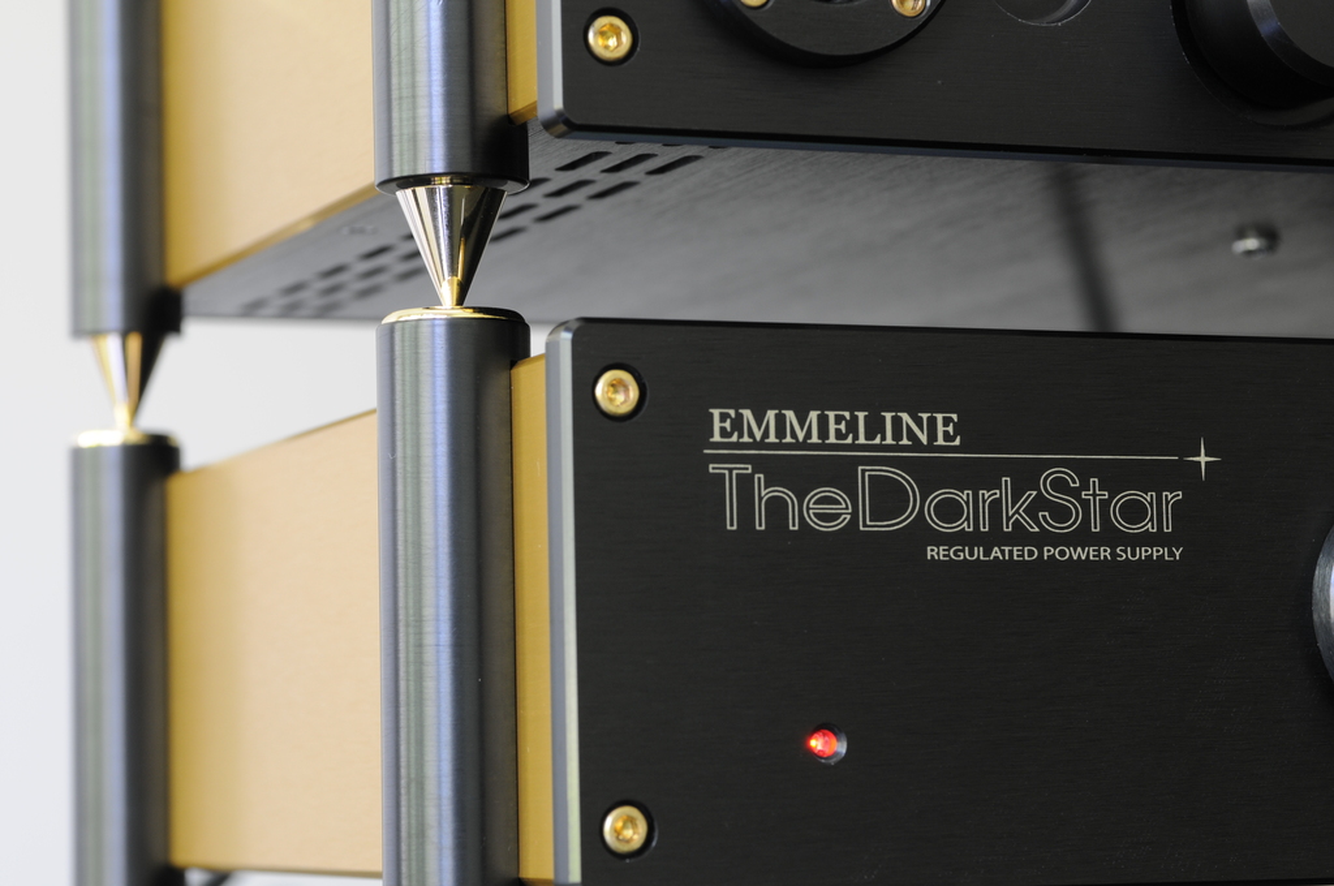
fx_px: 3886
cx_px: 667
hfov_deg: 19.5
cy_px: 443
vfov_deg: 13.0
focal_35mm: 105
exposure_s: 1/1.3
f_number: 8
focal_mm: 70
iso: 200
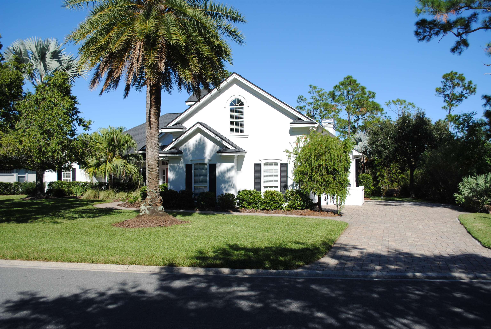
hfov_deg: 57.2
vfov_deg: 40.1
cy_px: 164
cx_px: 246
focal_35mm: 33
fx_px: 451
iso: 100
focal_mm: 22
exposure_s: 1/1250
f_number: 4.5
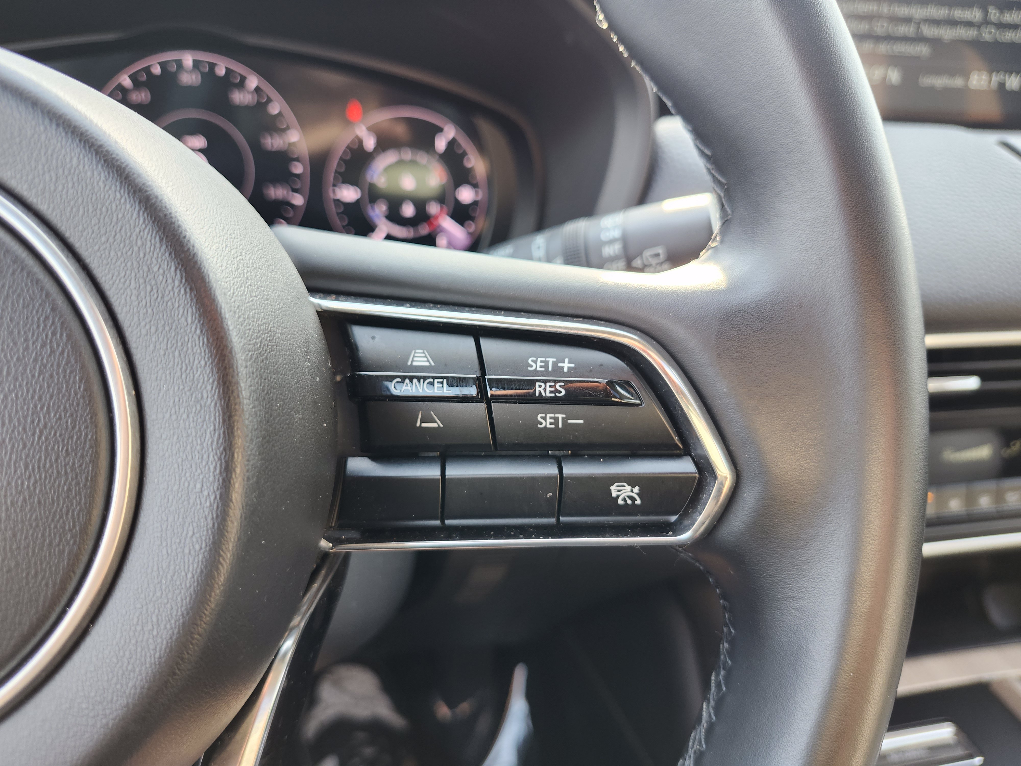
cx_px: 510
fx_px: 678
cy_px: 383
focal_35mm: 23
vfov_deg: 58.9
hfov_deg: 73.9
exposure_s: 1/120
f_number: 1.8
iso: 125
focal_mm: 5.54
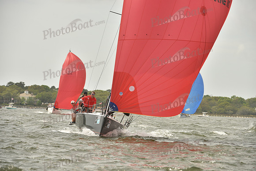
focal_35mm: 220
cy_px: 86
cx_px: 128
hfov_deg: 9.4
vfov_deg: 6.2
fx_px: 1565
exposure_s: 1/1250
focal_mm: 220
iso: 320
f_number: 7.1
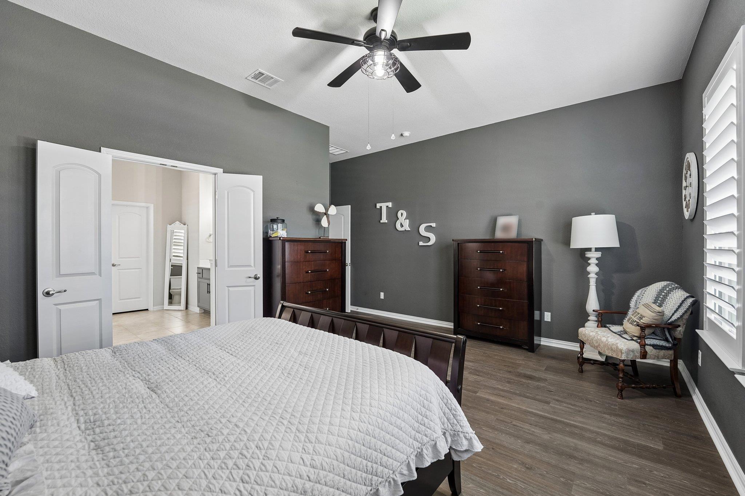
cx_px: 372
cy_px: 248
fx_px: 290
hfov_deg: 104.3
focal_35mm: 14
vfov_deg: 81.2
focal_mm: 14
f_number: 8
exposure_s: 1/4
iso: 400
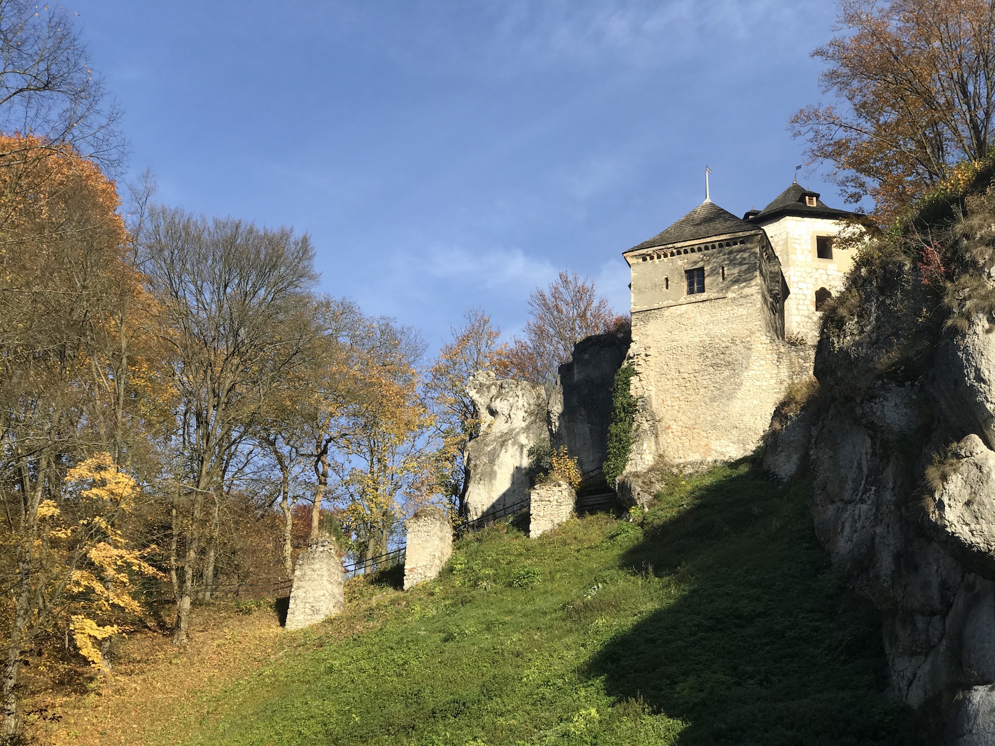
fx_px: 1638
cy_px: 373
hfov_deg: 33.8
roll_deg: -2.5
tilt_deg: +25.5
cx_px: 498
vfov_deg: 25.7
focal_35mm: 57
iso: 20
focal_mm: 6.6
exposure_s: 1/538
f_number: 2.8
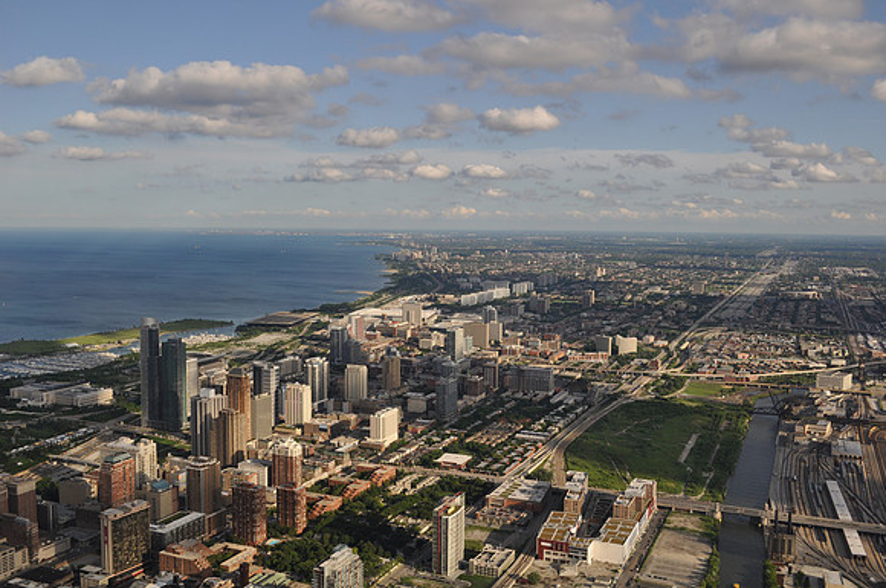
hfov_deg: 57.3
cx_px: 443
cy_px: 294
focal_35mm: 33
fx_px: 811
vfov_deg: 39.9
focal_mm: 22
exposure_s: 1/250
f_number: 8
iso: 200
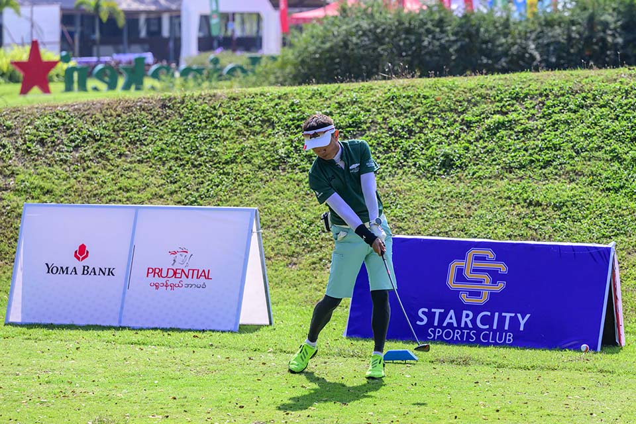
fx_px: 2296
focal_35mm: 130
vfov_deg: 10.5
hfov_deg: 15.8
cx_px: 318
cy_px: 212
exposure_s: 1/10000
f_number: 3.5
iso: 1100
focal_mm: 130
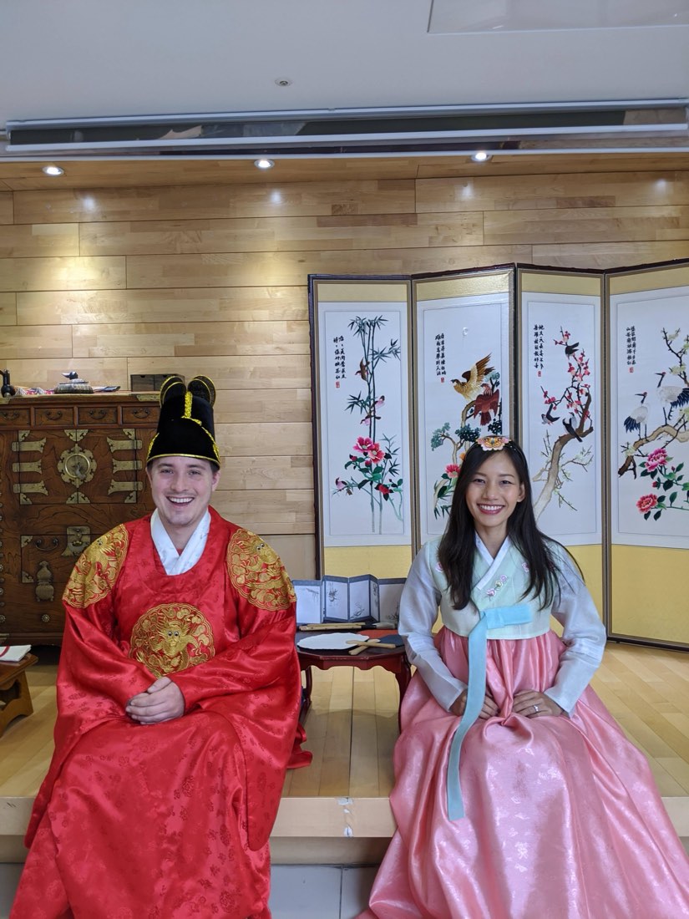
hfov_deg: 51.4
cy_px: 460
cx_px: 344
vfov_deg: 65.3
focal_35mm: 27
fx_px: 717
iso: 91
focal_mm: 4.44
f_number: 1.8
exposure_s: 1/40
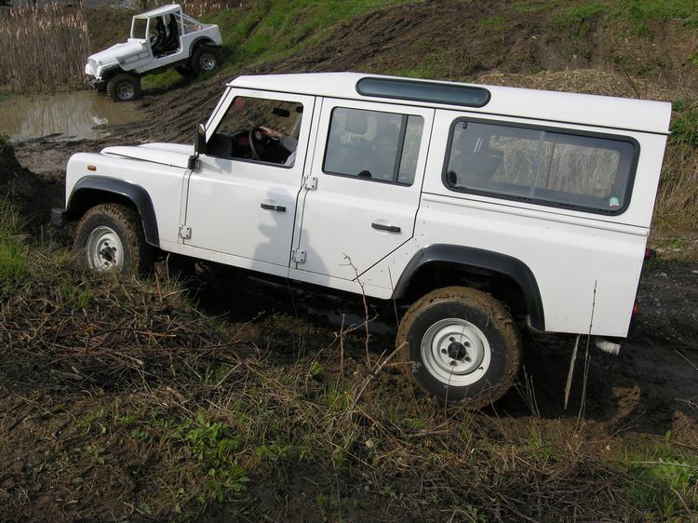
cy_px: 262
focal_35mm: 30
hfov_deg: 60.0
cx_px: 349
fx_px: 605
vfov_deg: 46.8
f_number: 6.2
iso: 50
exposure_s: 1/250
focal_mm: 7.5
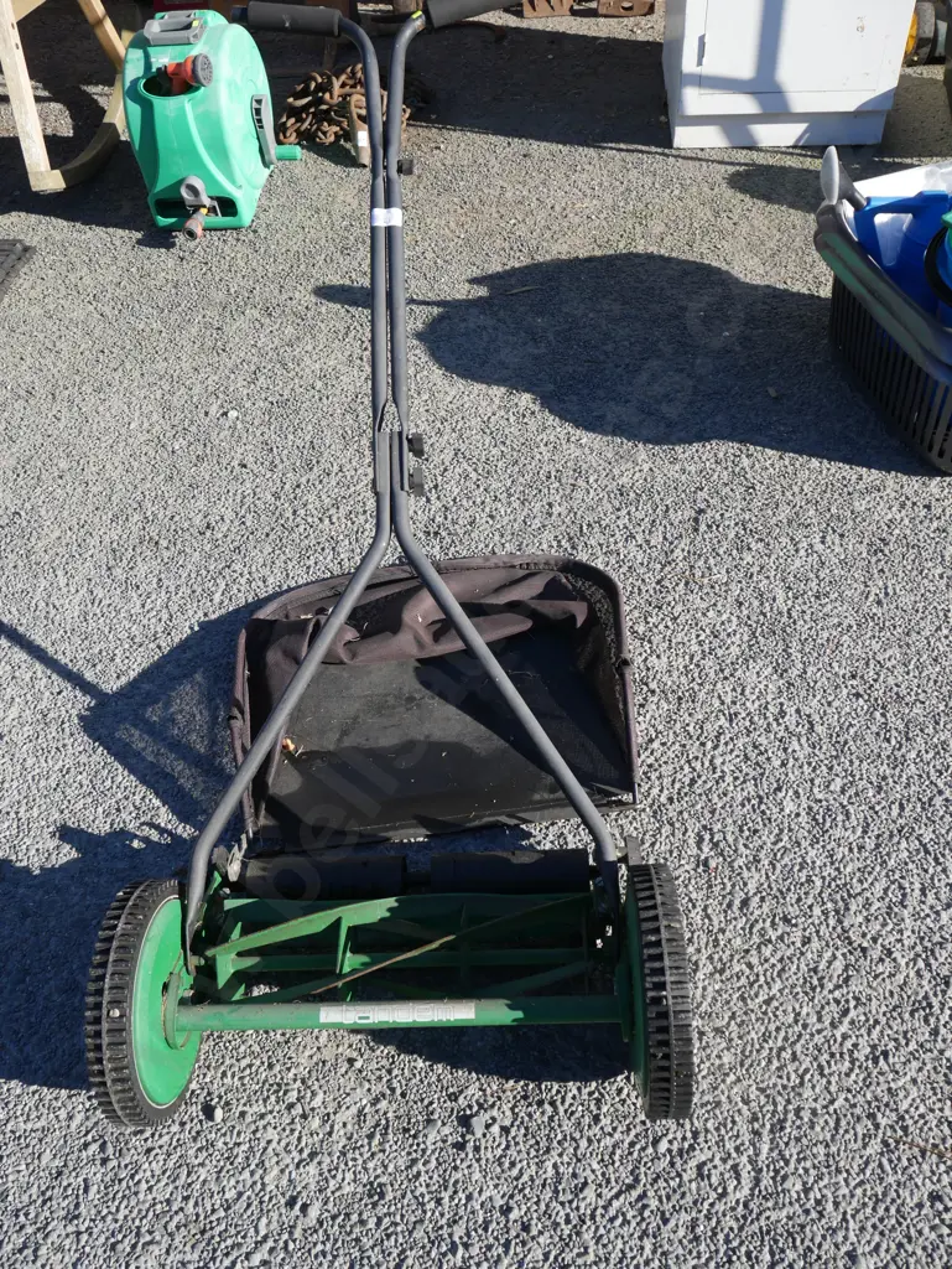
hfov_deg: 49.8
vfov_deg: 63.4
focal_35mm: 28
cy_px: 634
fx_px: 1026
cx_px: 476
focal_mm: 14
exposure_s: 1/400
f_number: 6.3
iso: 200
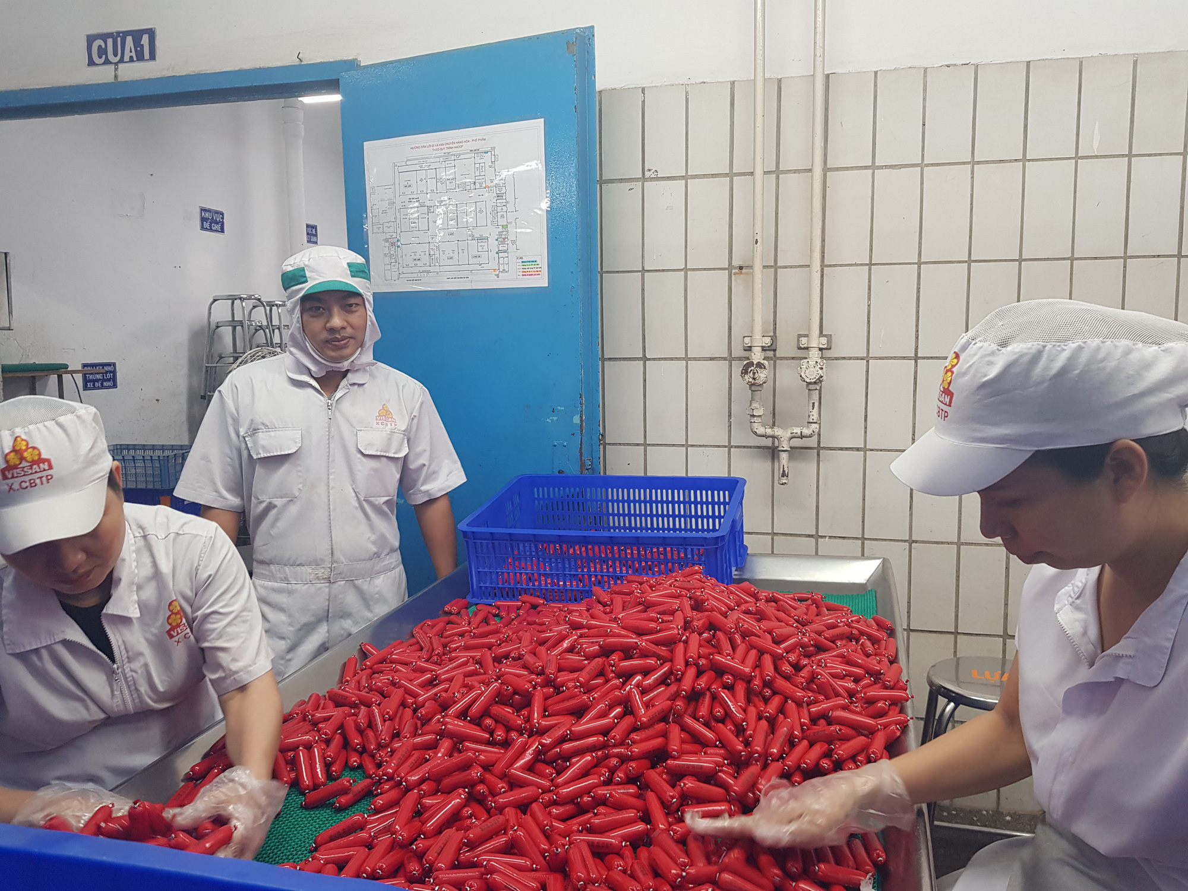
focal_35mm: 26
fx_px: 892
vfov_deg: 53.1
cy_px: 446
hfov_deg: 67.3
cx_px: 594
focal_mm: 4.3
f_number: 1.7
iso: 125
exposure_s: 1/50
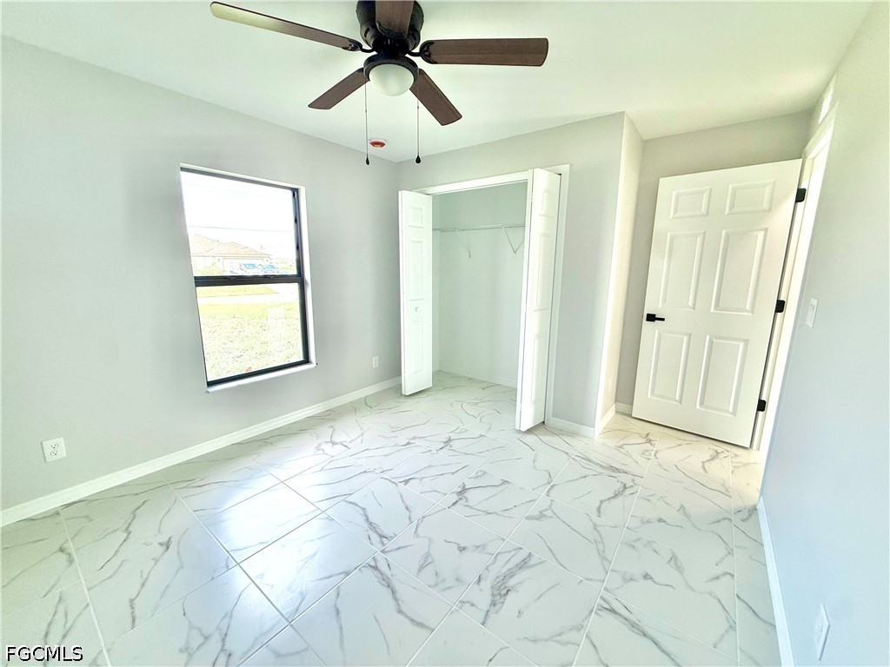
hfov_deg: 102.1
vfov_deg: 85.7
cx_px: 445
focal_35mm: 14
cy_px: 334
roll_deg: -1.2
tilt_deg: -10.0
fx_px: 360
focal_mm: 2.22
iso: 125
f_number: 2.2
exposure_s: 1/99
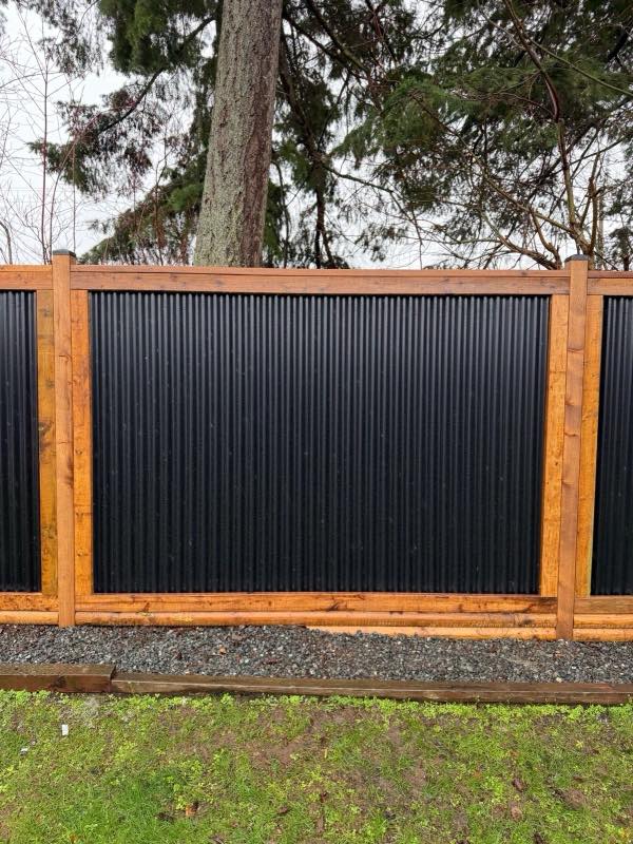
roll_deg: -0.5
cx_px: 316
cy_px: 422
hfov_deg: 56.8
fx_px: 585
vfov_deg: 71.6
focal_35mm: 24
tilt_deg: -3.6
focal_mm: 6.76
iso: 200
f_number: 1.78
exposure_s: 1/176
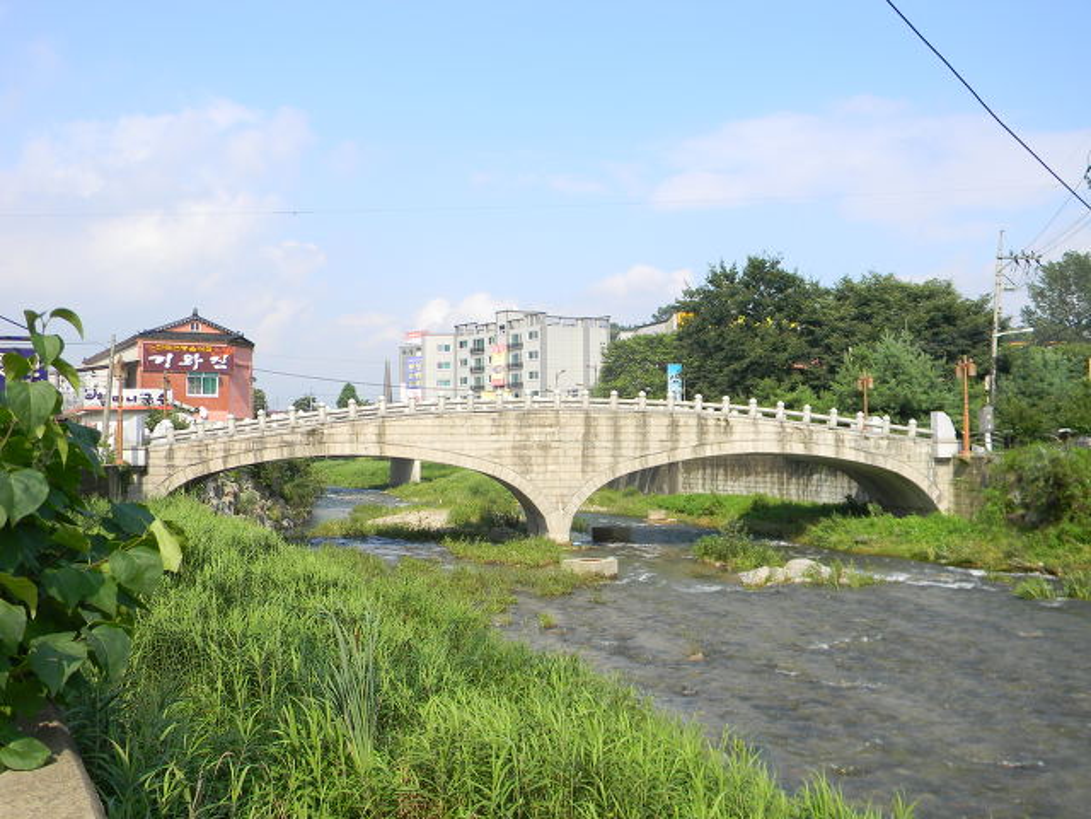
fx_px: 1135
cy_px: 410
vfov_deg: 39.7
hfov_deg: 51.4
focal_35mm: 36
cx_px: 546
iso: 80
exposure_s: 1/576
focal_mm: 6.4
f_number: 3.7
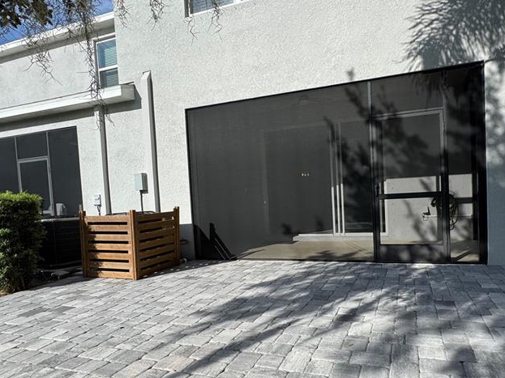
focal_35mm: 23
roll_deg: +3.1
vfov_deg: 58.6
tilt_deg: -3.0
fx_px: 335
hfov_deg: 73.3
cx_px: 296
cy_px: 214
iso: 50
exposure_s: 1/1748
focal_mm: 2.22
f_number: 2.2
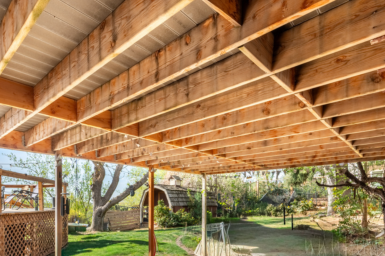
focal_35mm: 23
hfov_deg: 75.9
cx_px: 174
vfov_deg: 51.6
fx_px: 246
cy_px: 205
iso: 100
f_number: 8
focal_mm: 14
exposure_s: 1/4000
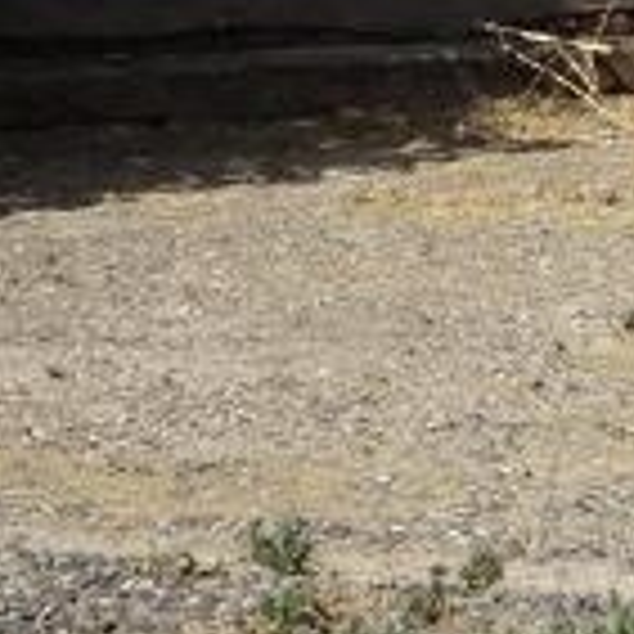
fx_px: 3978
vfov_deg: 8.9
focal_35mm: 192
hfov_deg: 8.8
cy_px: -270
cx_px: 1039
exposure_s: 1/800
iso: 80
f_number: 4.5
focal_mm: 8.18
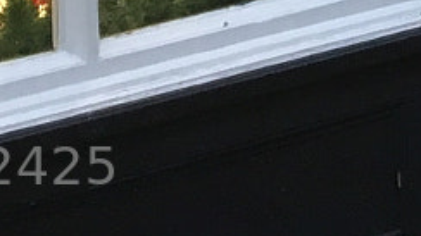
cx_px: 594
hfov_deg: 10.1
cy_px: -732
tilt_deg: +6.9
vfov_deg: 5.2
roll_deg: +2.5
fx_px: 2310
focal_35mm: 207
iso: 50
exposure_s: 1/33
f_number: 2.2
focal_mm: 4.15
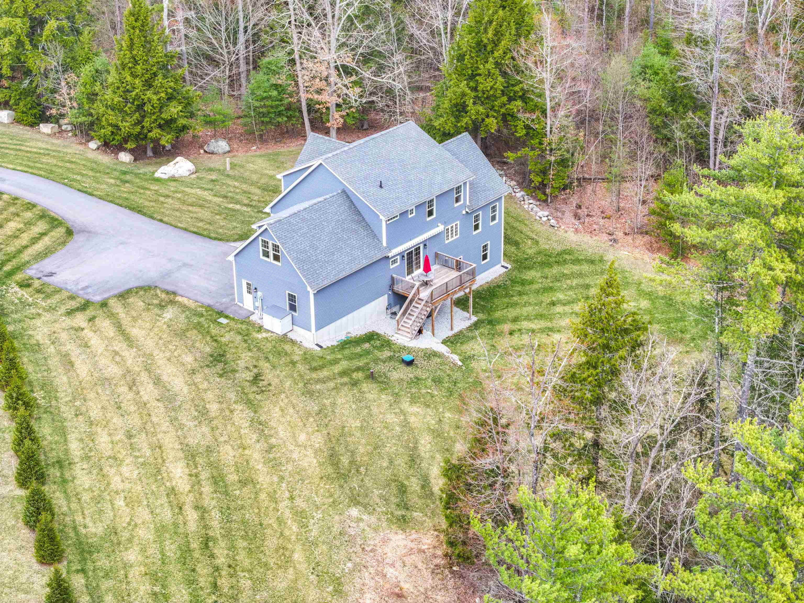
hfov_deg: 27.8
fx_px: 1626
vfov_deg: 21.0
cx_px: 402
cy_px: 302
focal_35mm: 70
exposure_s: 1/320
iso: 100
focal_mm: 19.35
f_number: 2.8
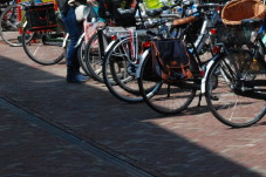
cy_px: -50
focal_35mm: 181
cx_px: 202
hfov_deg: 11.4
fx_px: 1334
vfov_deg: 7.5
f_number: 9
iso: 640
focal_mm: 35
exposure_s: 1/1250
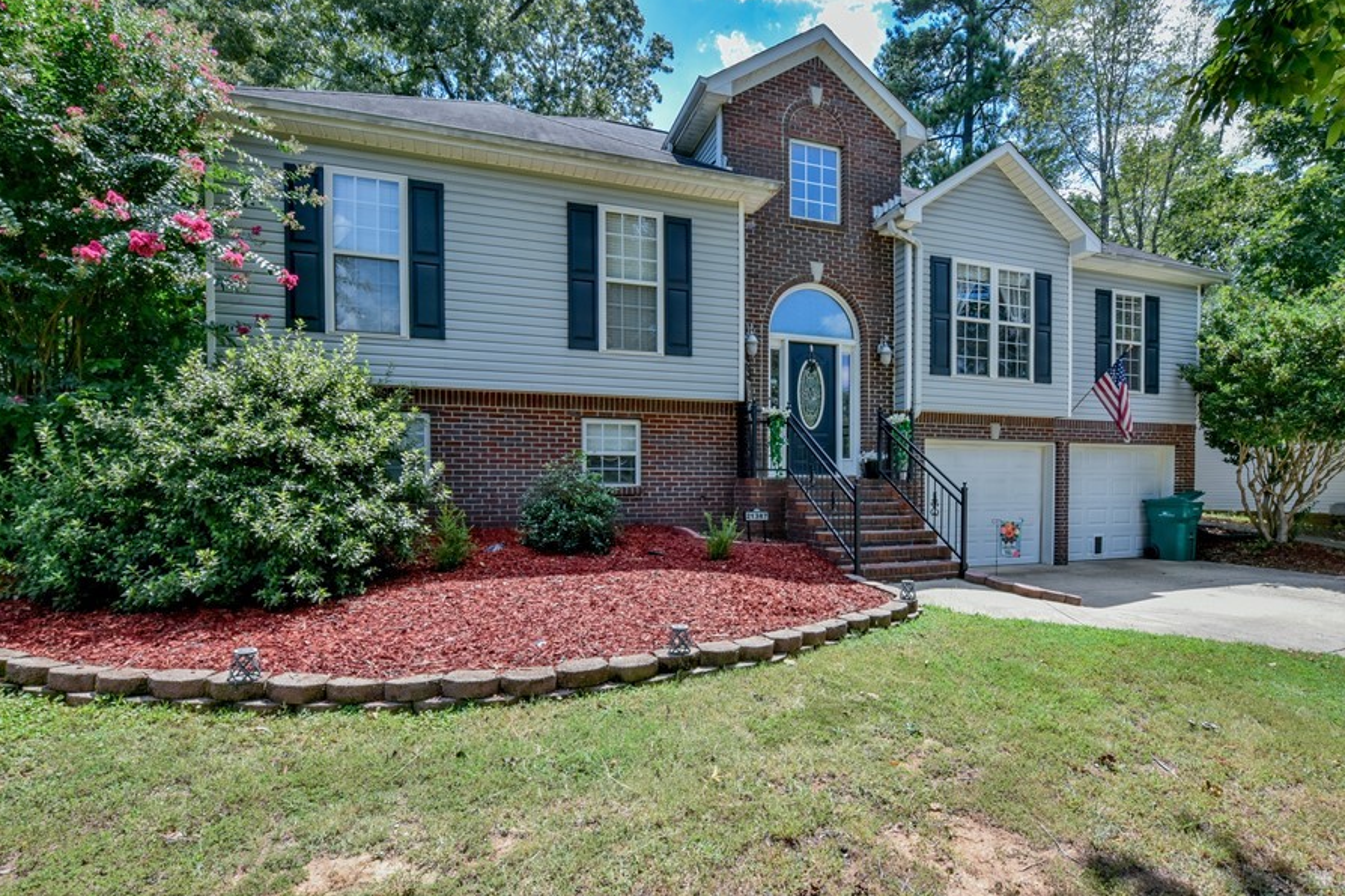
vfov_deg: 70.2
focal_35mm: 17
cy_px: 504
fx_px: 635
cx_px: 718
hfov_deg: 93.1
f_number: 22
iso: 500
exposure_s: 1/80
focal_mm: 14
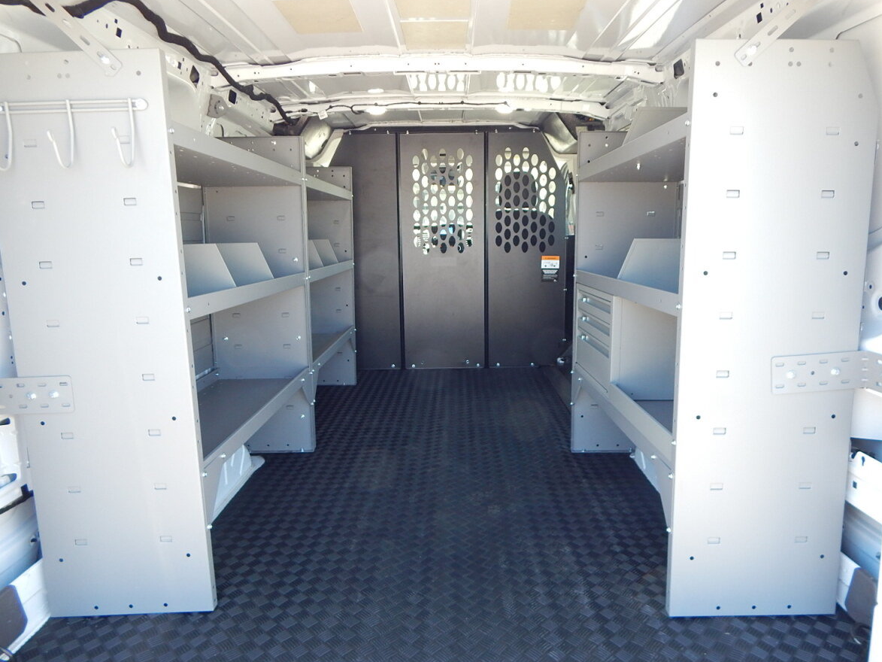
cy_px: 332
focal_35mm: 24
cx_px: 445
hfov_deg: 71.6
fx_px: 612
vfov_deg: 56.8
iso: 125
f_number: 3
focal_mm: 4
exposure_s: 1/60
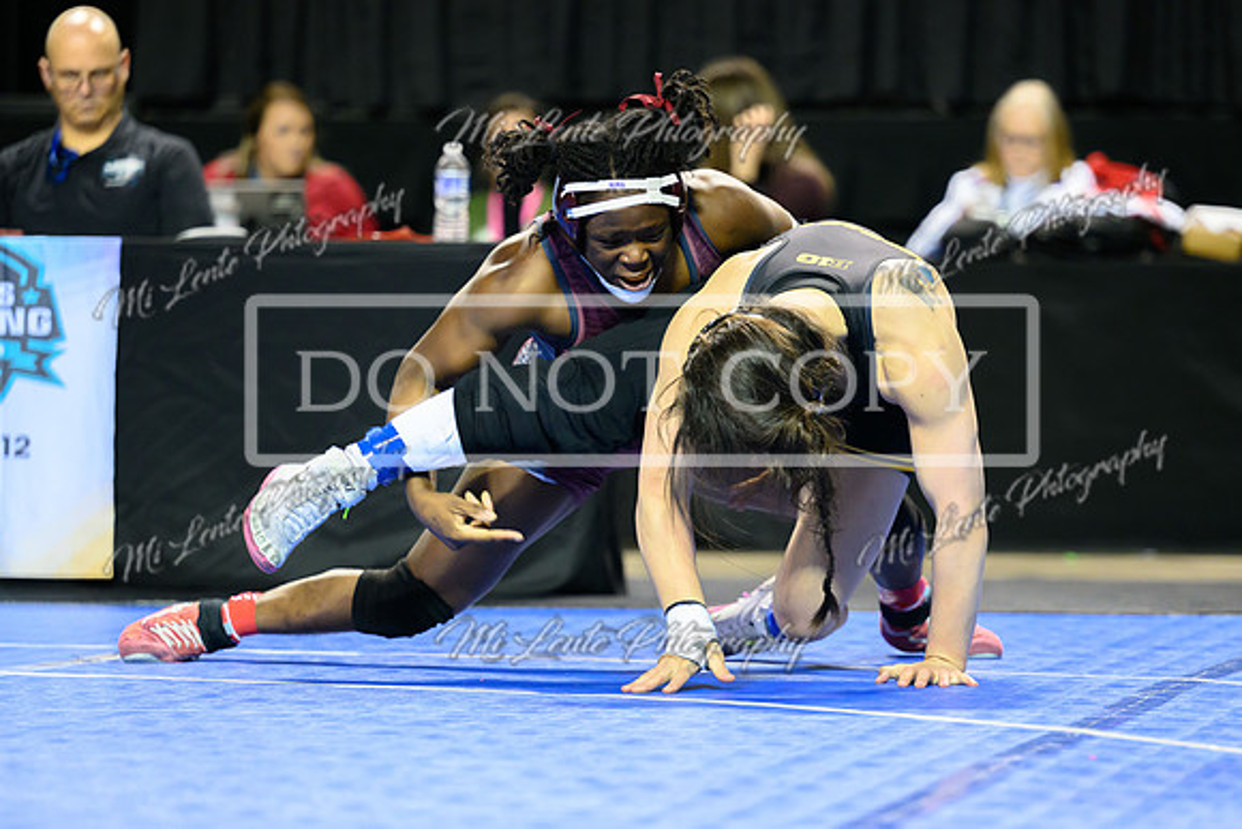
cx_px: 648
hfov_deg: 10.0
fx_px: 7115
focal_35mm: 206
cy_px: 515
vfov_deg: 6.7
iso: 3200
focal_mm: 160
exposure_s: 1/800
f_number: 2.8
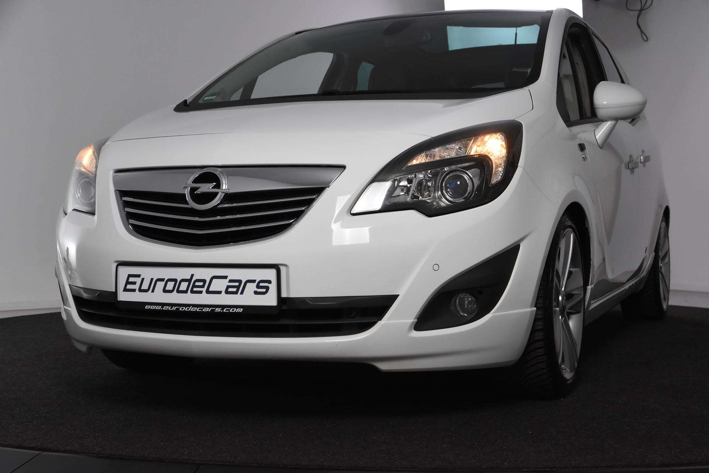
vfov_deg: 26.5
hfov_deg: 38.9
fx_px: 1004
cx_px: 354
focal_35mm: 51
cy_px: 236
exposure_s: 1/200
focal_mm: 34
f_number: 7.1
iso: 1600
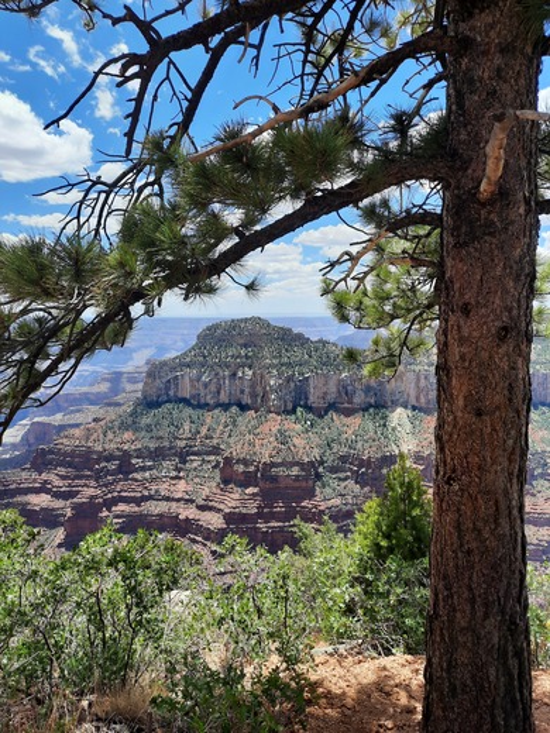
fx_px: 530
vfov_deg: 69.4
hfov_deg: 54.9
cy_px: 366
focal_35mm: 25
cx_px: 275
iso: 32
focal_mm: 4.6
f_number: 2
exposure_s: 1/556
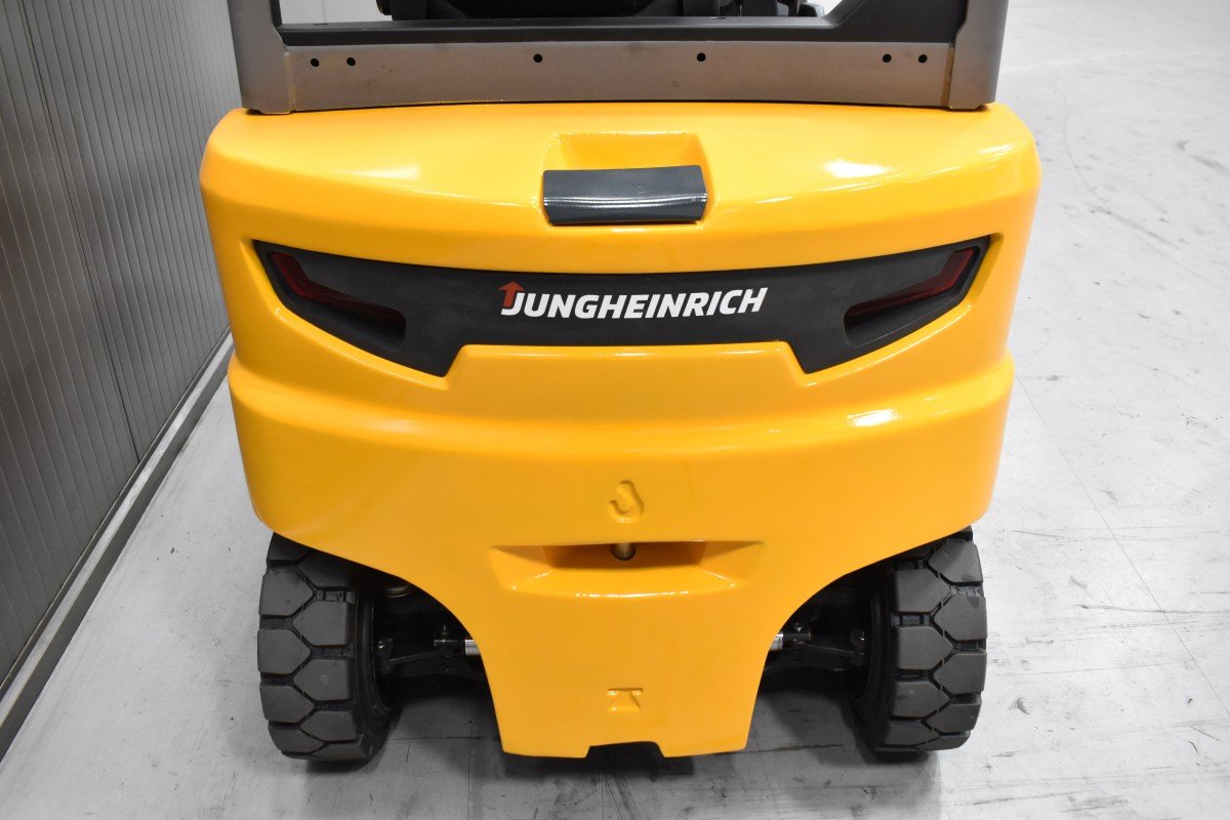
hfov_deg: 61.9
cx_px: 615
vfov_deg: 43.6
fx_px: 1025
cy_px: 410
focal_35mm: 30
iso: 1600
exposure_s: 1/30
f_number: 5
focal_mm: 20
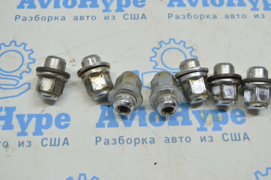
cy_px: 90
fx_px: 338
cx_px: 136
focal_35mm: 45
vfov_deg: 29.8
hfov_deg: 43.6
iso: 400
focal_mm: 30
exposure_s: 1/30
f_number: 5.6
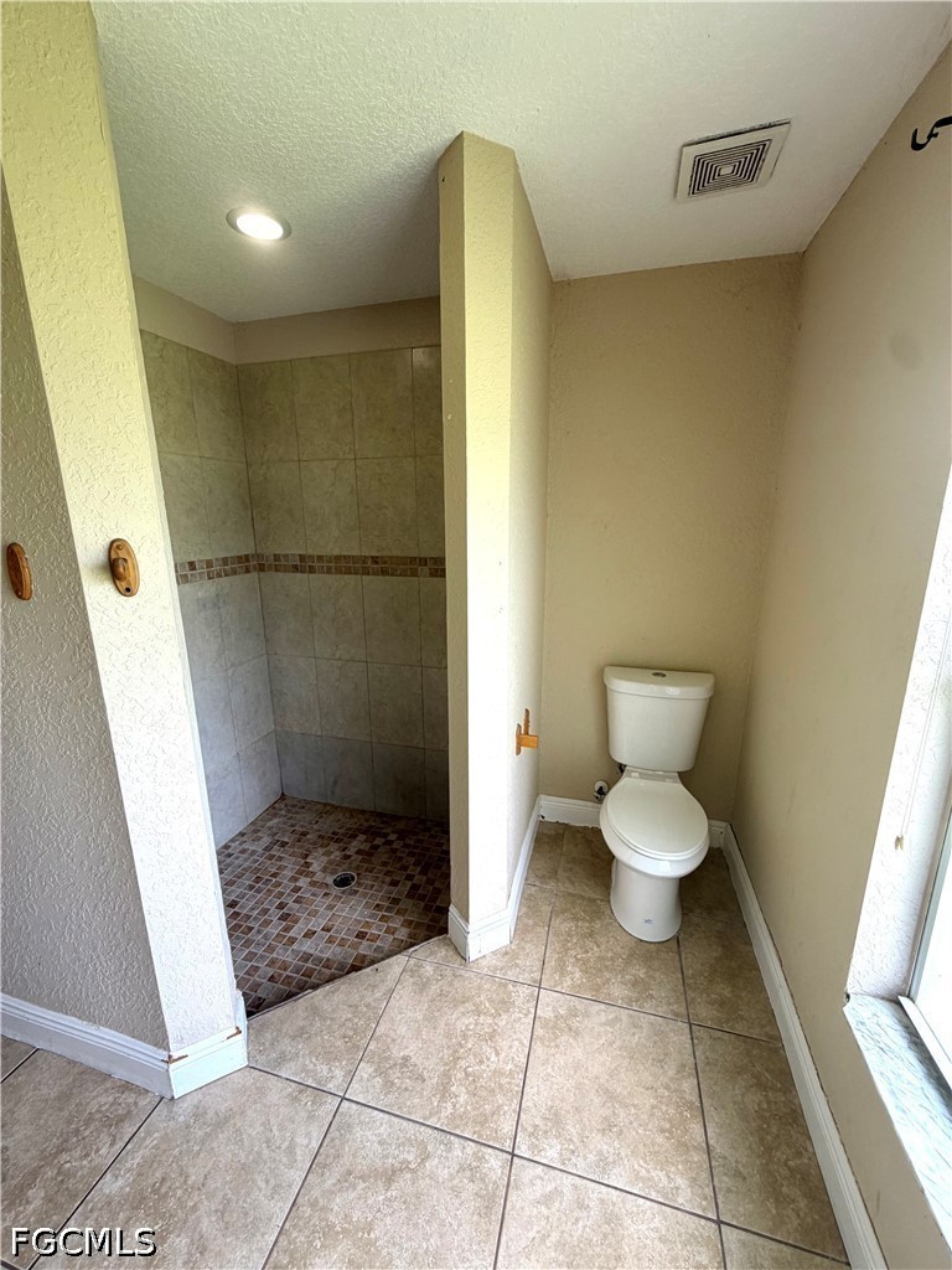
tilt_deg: -13.9
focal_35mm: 14
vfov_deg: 102.1
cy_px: 635
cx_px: 476
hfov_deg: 85.7
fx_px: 513
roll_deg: +0.5
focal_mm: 2.22
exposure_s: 1/121
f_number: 2.2
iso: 64
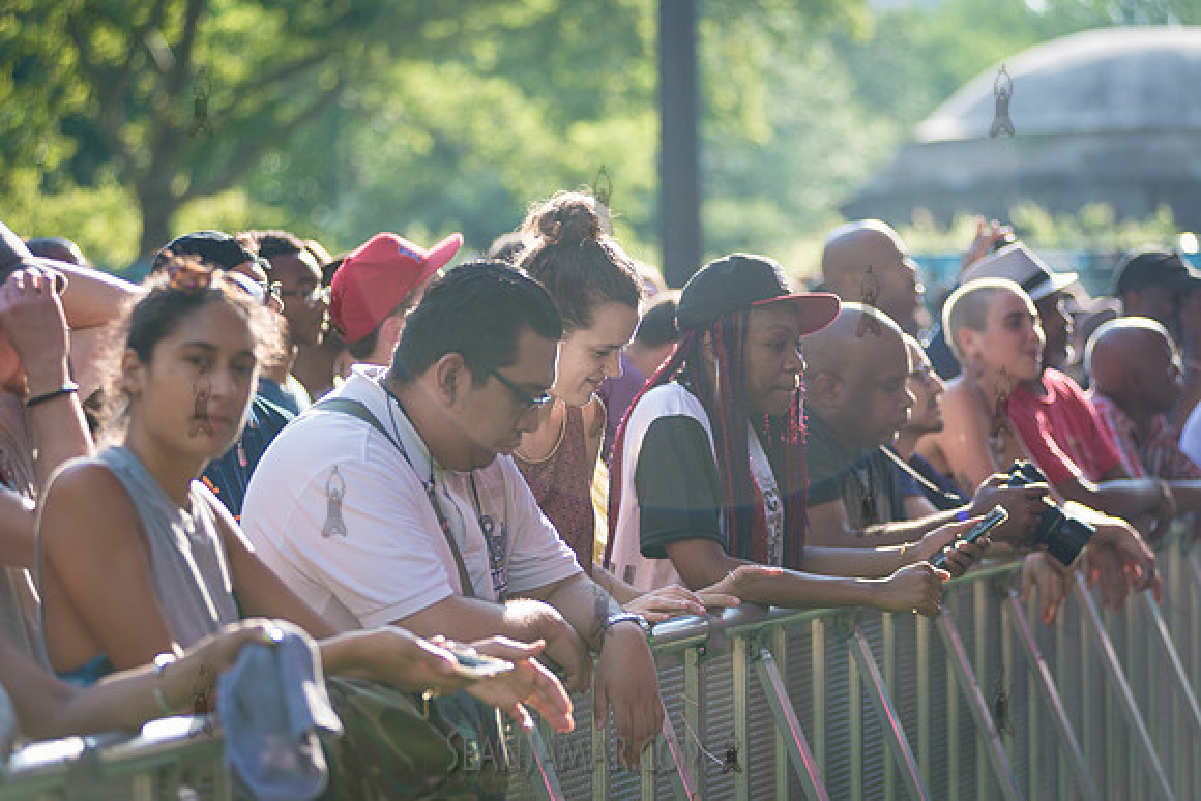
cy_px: 400
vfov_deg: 12.2
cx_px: 600
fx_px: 3737
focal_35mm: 112
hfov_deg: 18.3
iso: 200
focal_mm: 112
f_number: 2.8
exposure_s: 1/1000
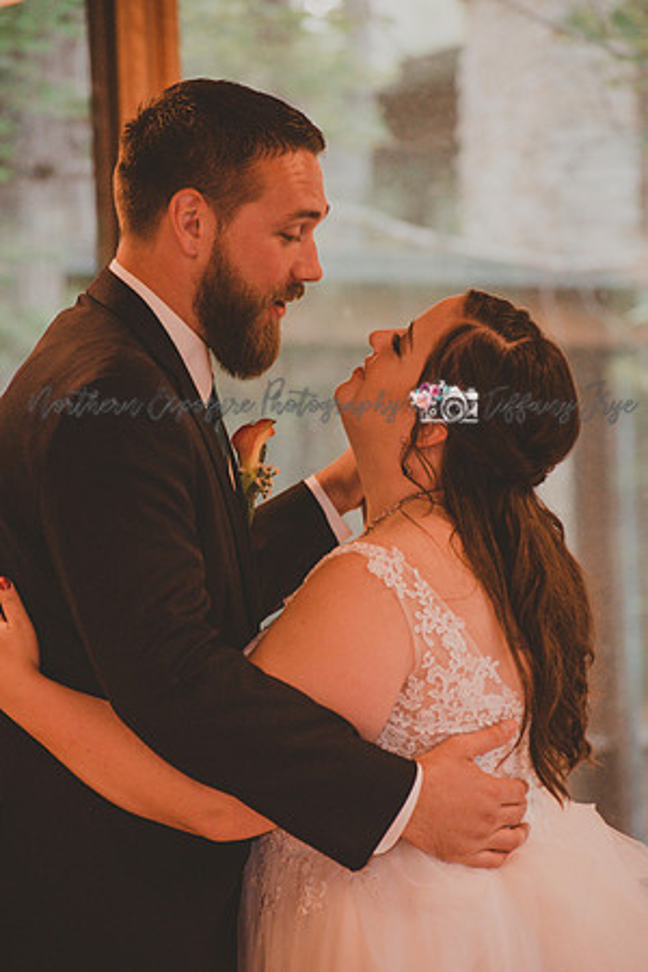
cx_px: 324
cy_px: 486
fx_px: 6277
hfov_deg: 5.9
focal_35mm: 232
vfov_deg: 8.9
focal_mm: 155
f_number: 5
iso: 2800
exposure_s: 1/60
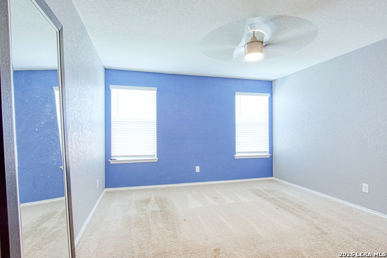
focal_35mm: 18
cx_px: 194
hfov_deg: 90.0
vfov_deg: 67.4
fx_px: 194
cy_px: 129
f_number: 7.1
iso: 320
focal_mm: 12
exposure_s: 1/13
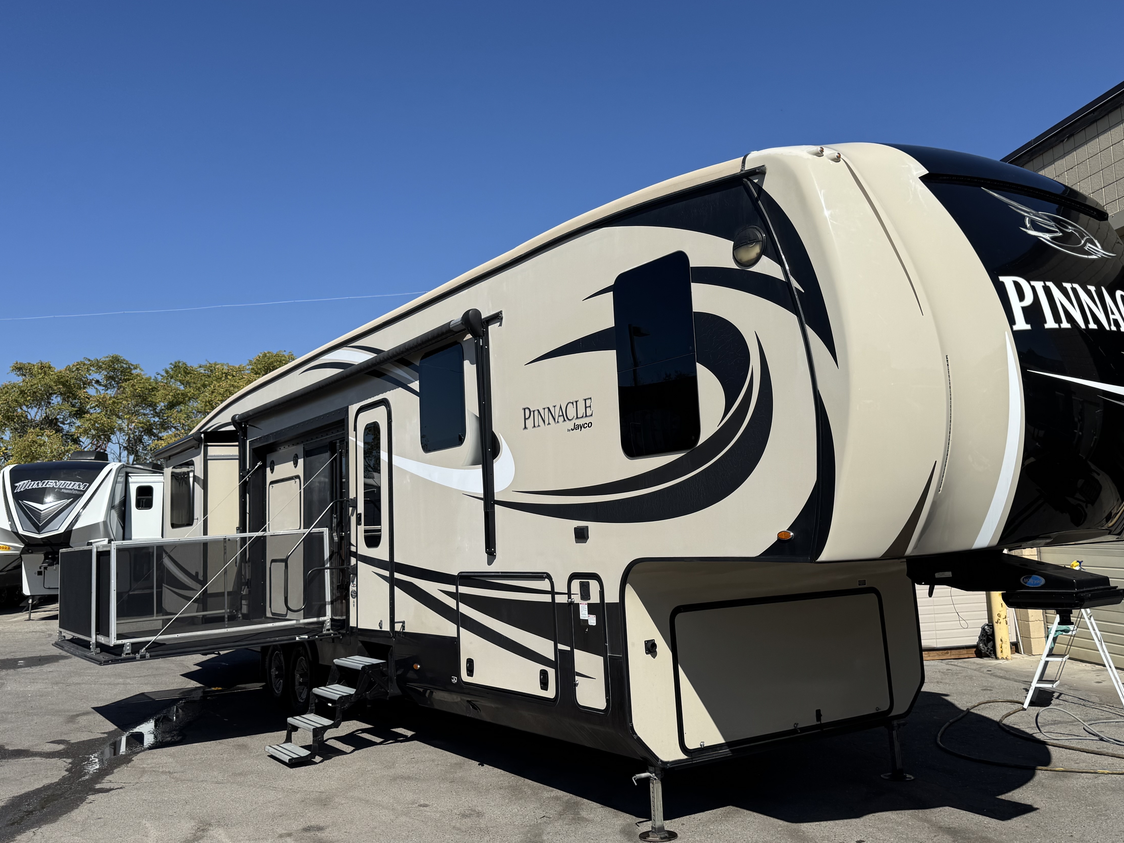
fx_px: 1007
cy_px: 359
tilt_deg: +9.0
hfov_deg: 58.3
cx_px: 578
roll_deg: +1.7
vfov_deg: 45.3
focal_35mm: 31
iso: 80
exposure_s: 1/7092
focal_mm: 6.76
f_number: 1.78
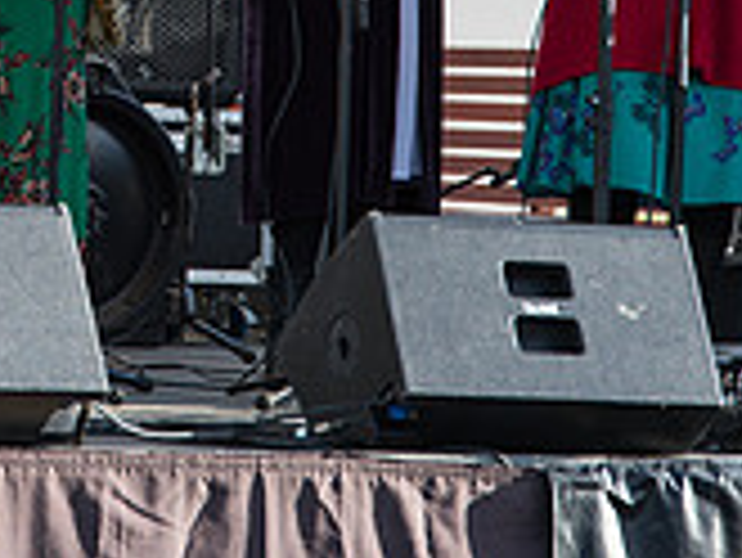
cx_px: -63
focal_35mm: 277
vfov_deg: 5.3
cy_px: -308
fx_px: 5942
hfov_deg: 7.1
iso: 100
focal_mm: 82
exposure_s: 1/250
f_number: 5.6
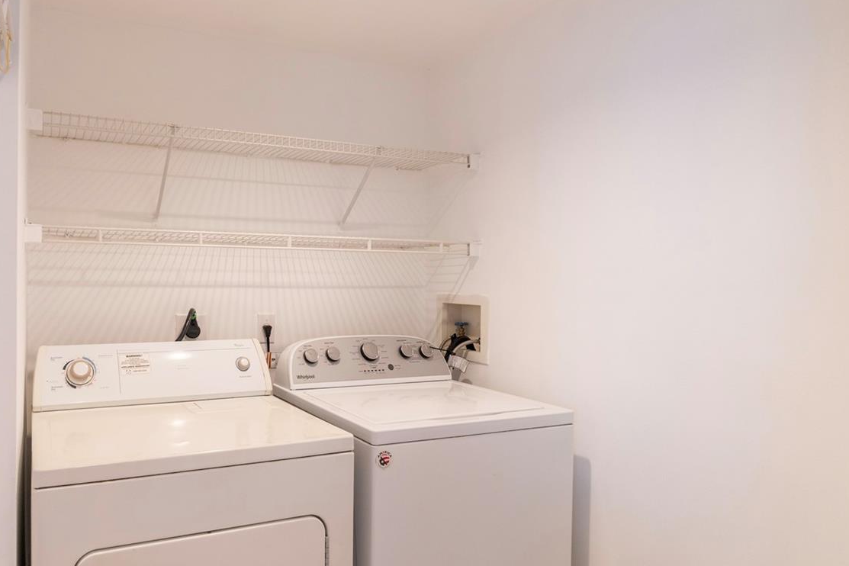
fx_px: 559
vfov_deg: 53.7
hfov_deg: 70.9
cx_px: 247
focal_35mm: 24
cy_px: 289
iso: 200
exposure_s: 1/4
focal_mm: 11
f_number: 7.1
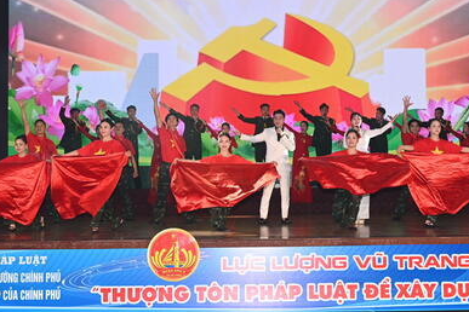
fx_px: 808
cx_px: 279
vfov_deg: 21.9
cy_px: 140
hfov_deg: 32.3
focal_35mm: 62
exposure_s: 1/80
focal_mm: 40
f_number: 4.5
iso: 200
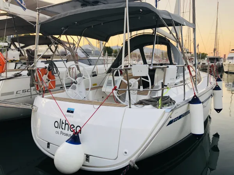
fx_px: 189
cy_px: 88
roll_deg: -0.2
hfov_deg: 63.4
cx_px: 117
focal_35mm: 28
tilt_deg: -7.1
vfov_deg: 49.7
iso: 40
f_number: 1.8
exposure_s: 1/120
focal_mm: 4
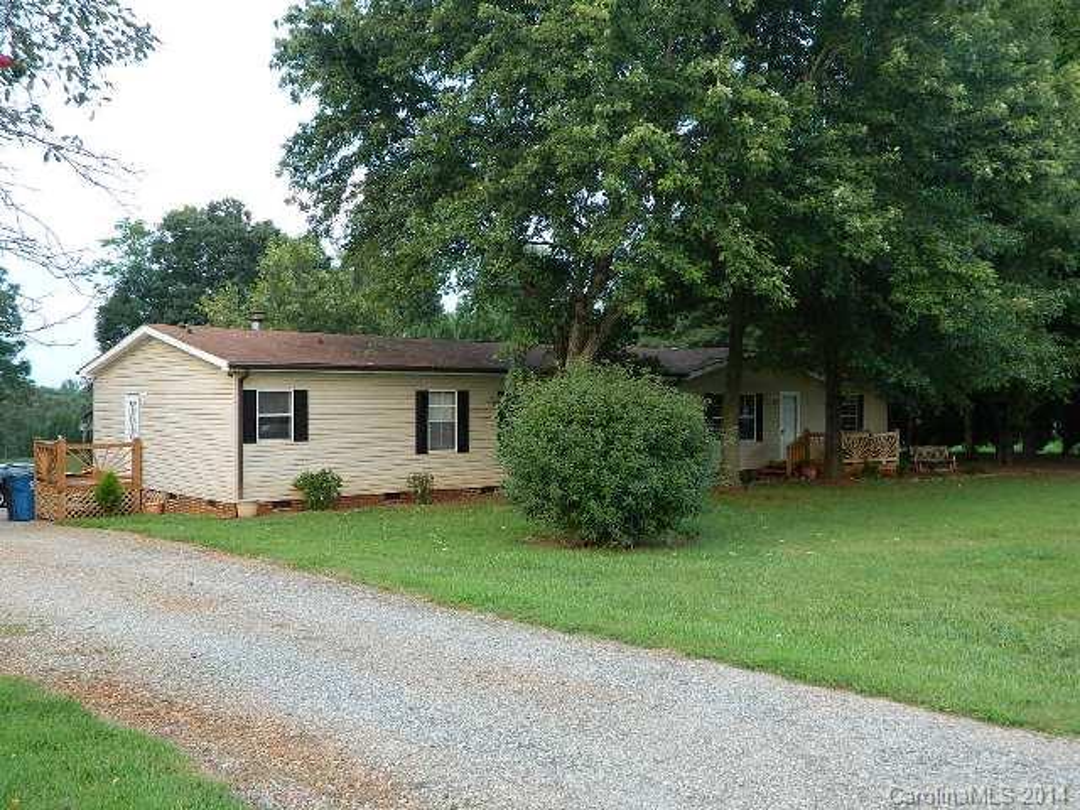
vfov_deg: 40.7
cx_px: 540
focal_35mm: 35
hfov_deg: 52.6
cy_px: 405
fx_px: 1092
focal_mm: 6.2
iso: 125
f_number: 3.3
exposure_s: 1/40
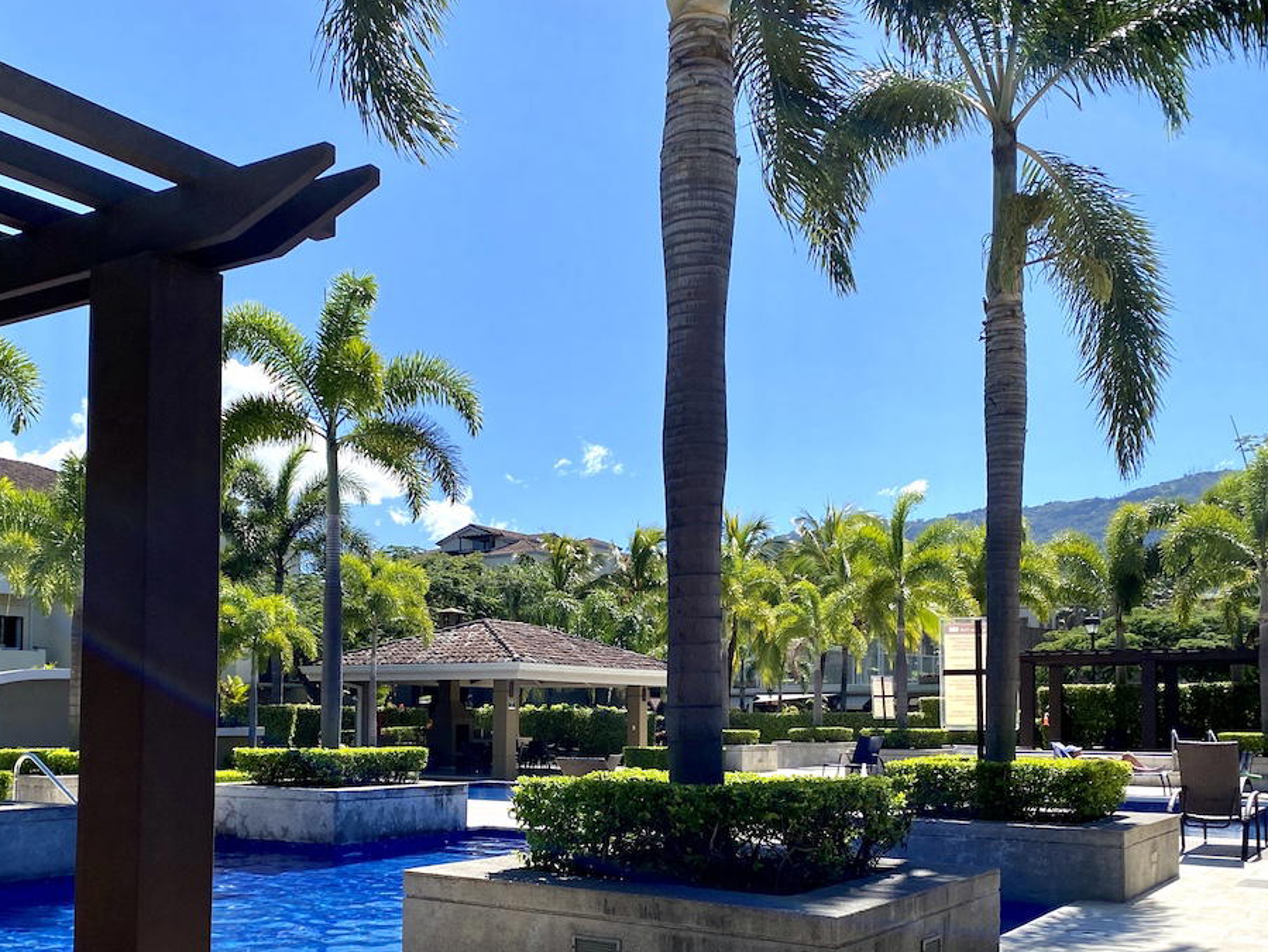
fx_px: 1356
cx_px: 529
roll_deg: -0.3
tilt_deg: +2.0
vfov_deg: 38.0
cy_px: 673
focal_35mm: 37
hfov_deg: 49.9
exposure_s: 1/2463
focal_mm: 4.25
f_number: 1.8
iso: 32
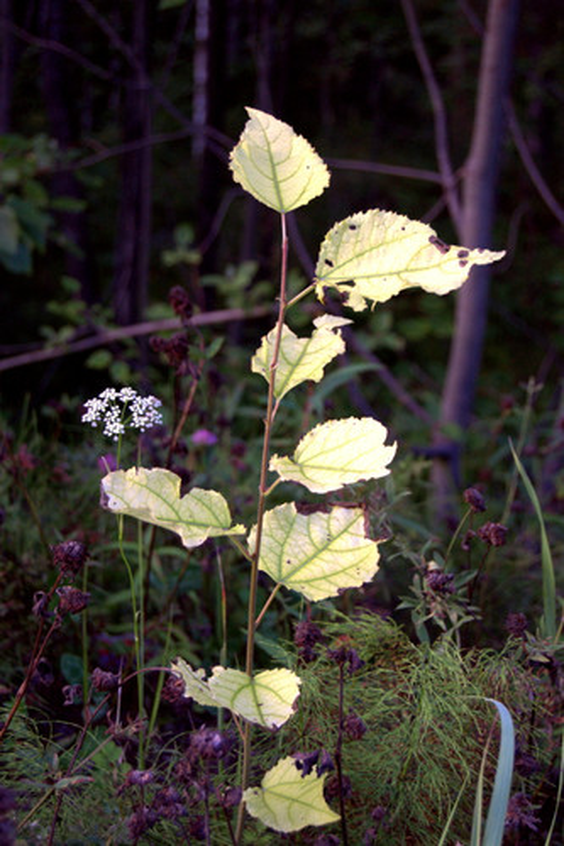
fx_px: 1587
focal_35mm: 68
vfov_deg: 29.9
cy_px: 423
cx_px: 282
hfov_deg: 20.1
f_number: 5.3
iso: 800
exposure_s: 1/100
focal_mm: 45
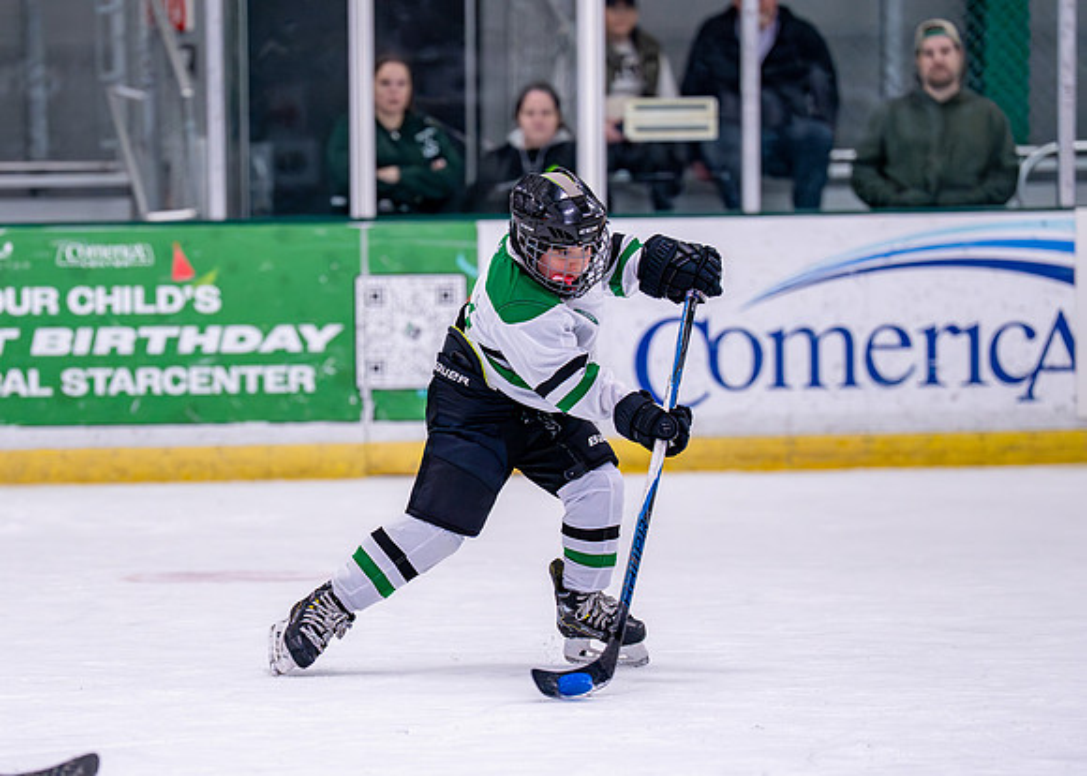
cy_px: 488
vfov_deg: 6.5
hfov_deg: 9.1
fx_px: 6793
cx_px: 374
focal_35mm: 220
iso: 2500
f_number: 2.8
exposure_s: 1/1250
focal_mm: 148
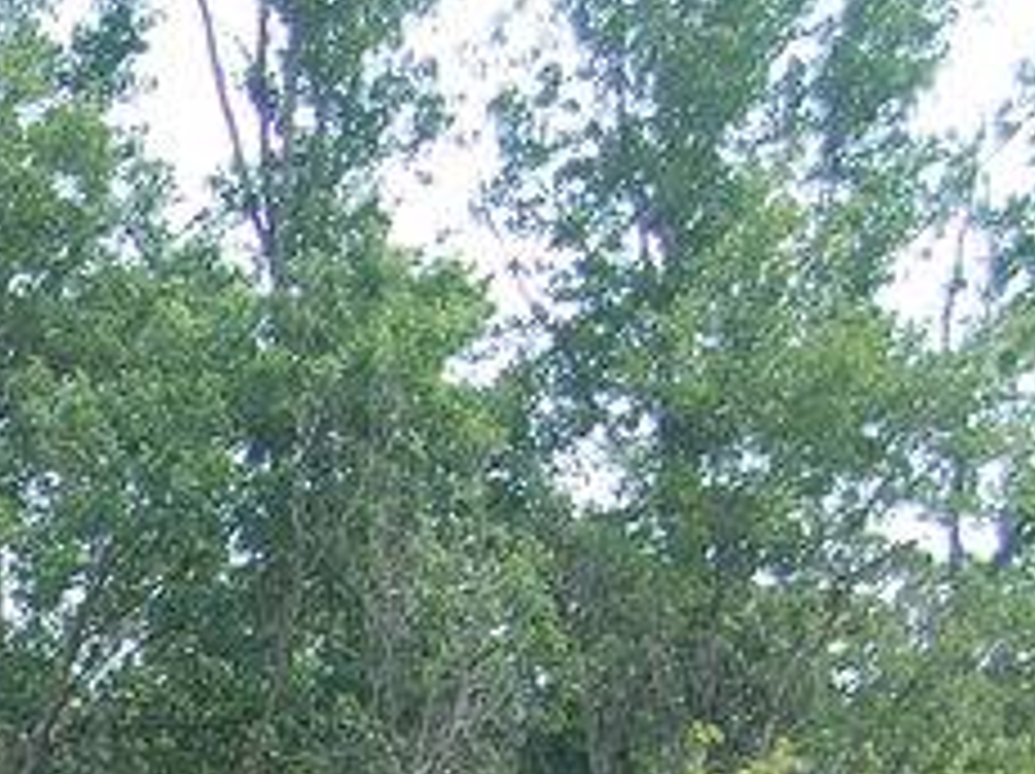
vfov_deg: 8.4
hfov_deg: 10.8
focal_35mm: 167
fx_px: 4988
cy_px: 1523
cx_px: -1008
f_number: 6.3
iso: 200
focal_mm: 26
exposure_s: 1/160
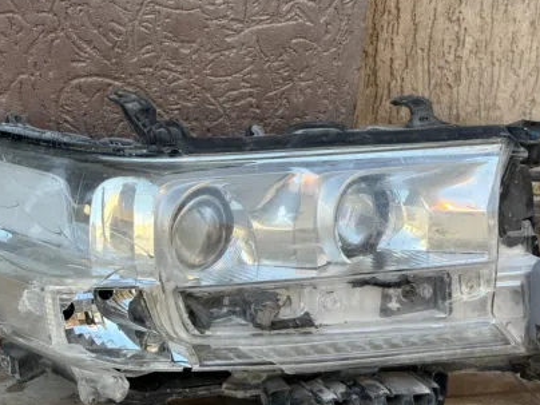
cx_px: 274
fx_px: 1186
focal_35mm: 76
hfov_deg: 25.7
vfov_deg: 19.4
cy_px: 174
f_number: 1.78
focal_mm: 6.86
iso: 64
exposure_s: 1/275
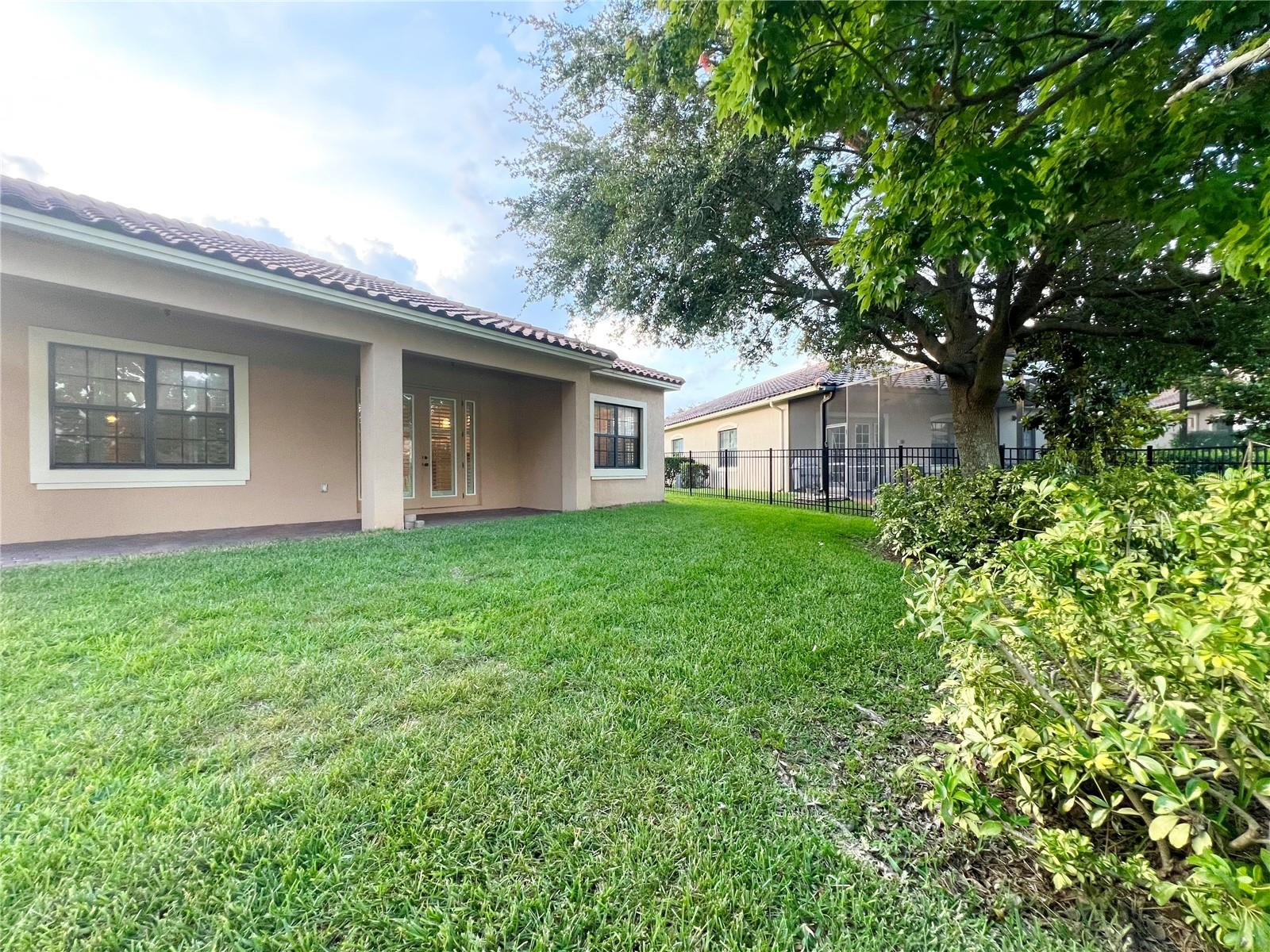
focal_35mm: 13
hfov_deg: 106.2
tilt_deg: -1.8
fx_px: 477
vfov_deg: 89.9
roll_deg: +0.4
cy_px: 476
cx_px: 635
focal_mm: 1.57
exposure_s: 1/99
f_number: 1.8
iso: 125
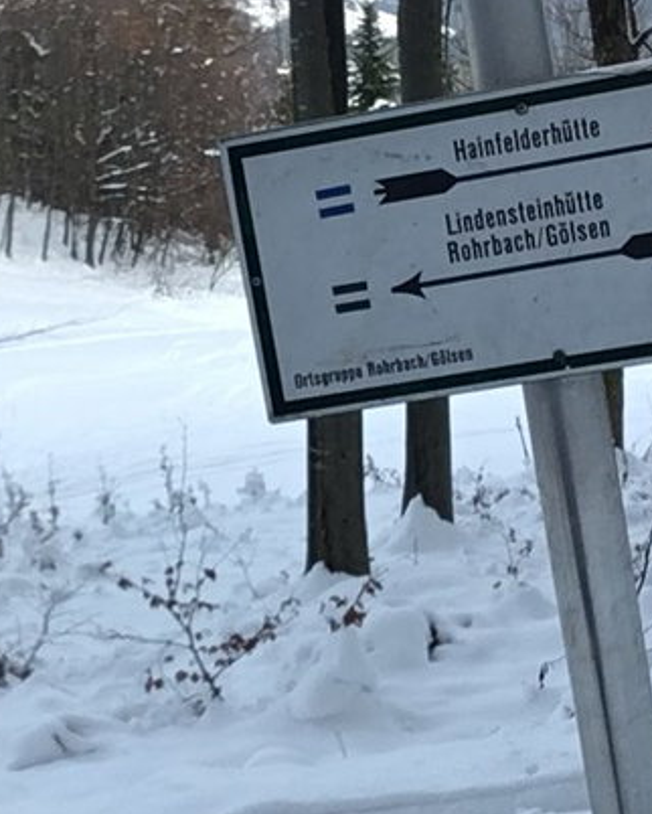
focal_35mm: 77
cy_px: 385
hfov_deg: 19.8
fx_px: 1856
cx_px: 196
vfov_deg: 24.7
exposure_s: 1/732
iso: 50
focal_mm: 2.15
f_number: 2.4
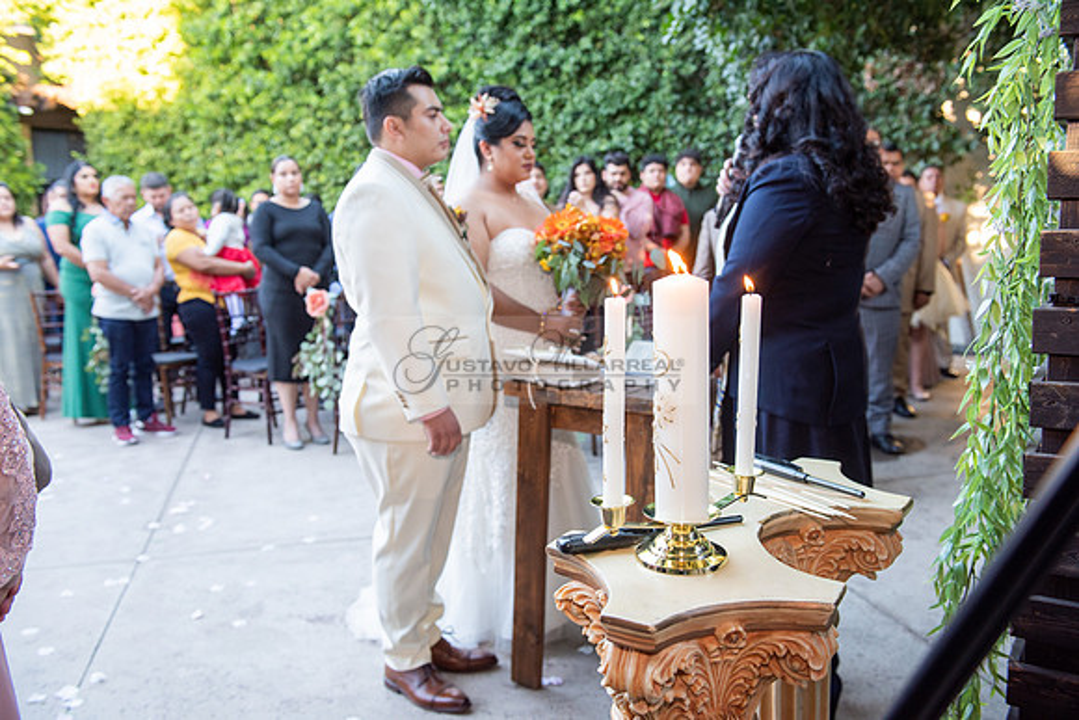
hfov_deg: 58.7
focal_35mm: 32
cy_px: 360
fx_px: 959
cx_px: 540
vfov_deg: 41.1
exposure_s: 1/125
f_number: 4.5
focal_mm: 32
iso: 640
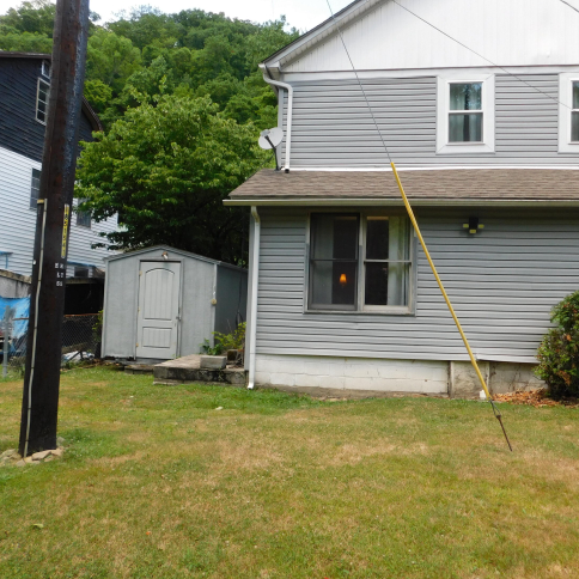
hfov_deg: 57.1
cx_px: 330
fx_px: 530
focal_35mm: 28
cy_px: 291
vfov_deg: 57.3
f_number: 3
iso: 125
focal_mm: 4
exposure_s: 1/320
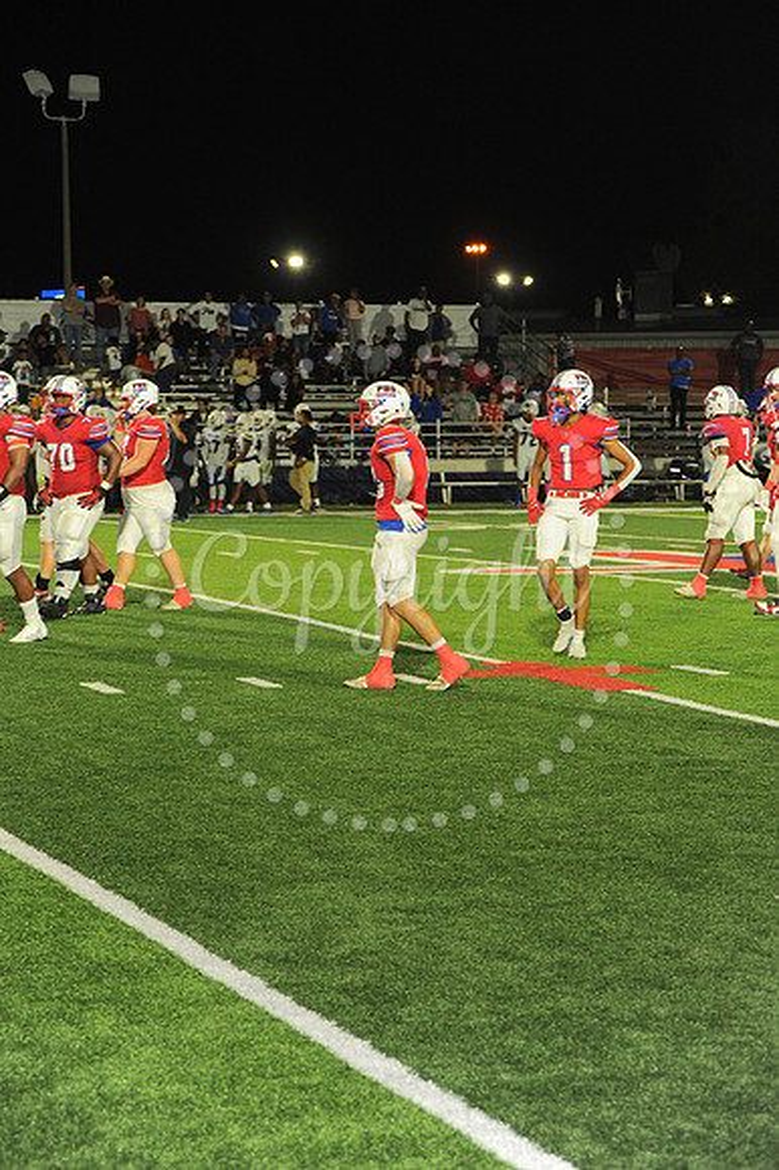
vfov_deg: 27.0
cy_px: 585
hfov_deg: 18.2
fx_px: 2437
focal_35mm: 75
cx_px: 390
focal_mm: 75
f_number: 5.6
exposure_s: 1/200
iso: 1600
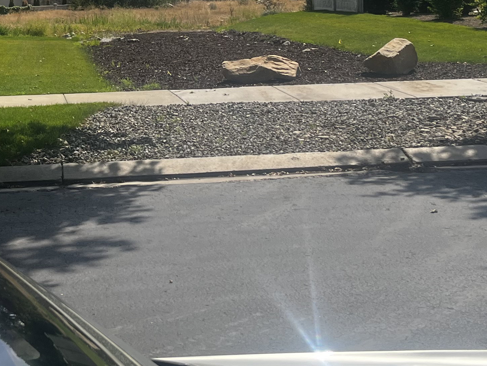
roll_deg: +1.4
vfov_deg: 19.9
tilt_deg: -2.8
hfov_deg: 26.9
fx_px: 1013
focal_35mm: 72
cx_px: 183
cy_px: 15
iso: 50
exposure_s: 1/4484
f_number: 1.6
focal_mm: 5.1
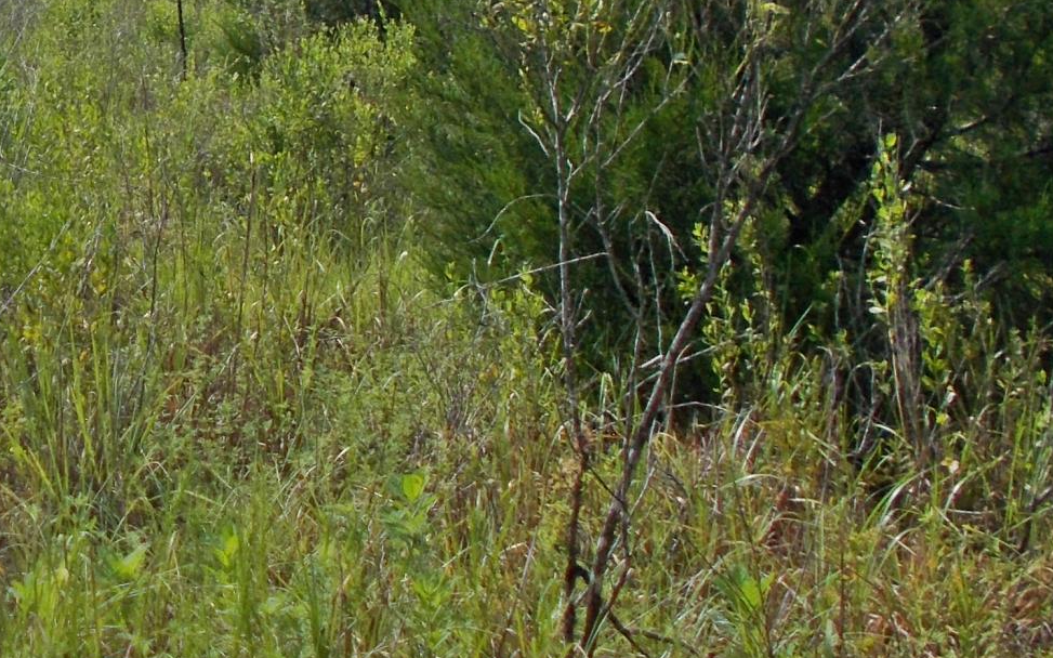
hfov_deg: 23.2
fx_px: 2439
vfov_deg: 15.1
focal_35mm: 85
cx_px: -49
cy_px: -16
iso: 80
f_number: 8
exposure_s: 1/250
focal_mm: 4.6
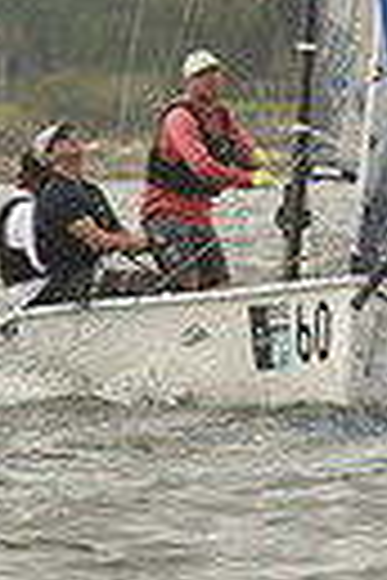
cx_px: 259
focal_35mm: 1344
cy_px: -661
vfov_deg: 1.5
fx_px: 21670
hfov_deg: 1.0
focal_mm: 300
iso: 320
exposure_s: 1/1250
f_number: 7.1
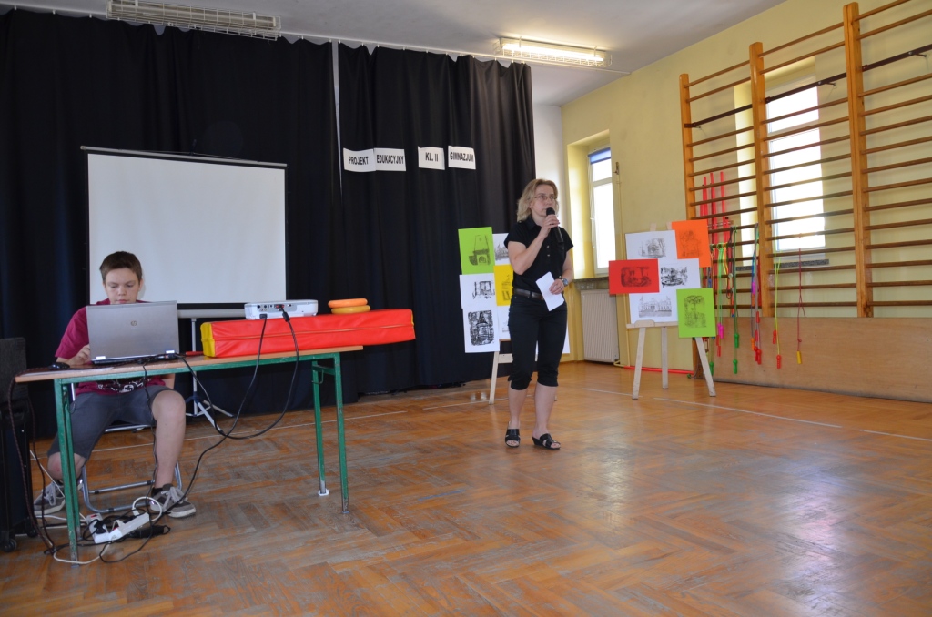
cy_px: 308
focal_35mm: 27
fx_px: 697
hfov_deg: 67.5
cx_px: 466
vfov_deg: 47.7
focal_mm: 18
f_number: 3.5
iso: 450
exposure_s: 1/60
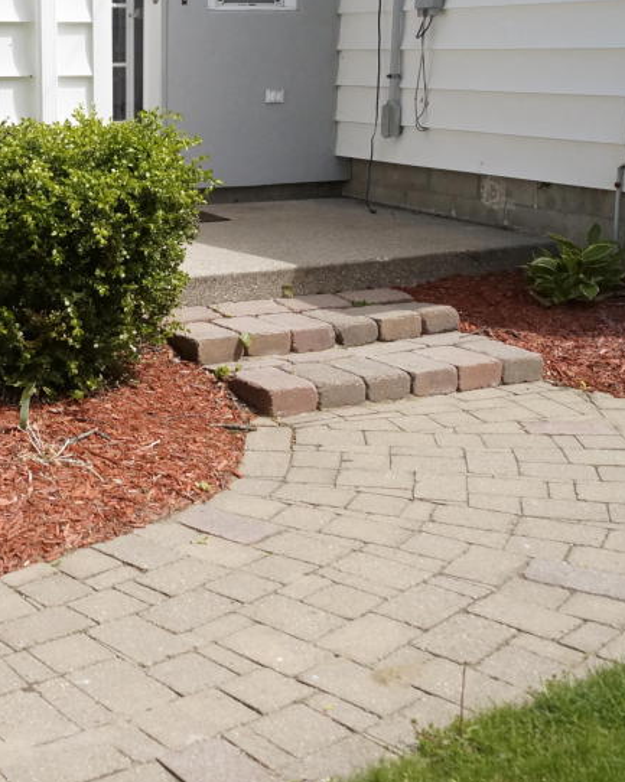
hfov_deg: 27.1
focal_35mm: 54
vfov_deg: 34.7
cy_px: 317
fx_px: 1250
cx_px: 68
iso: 800
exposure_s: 1/4000
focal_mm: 18
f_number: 5.6
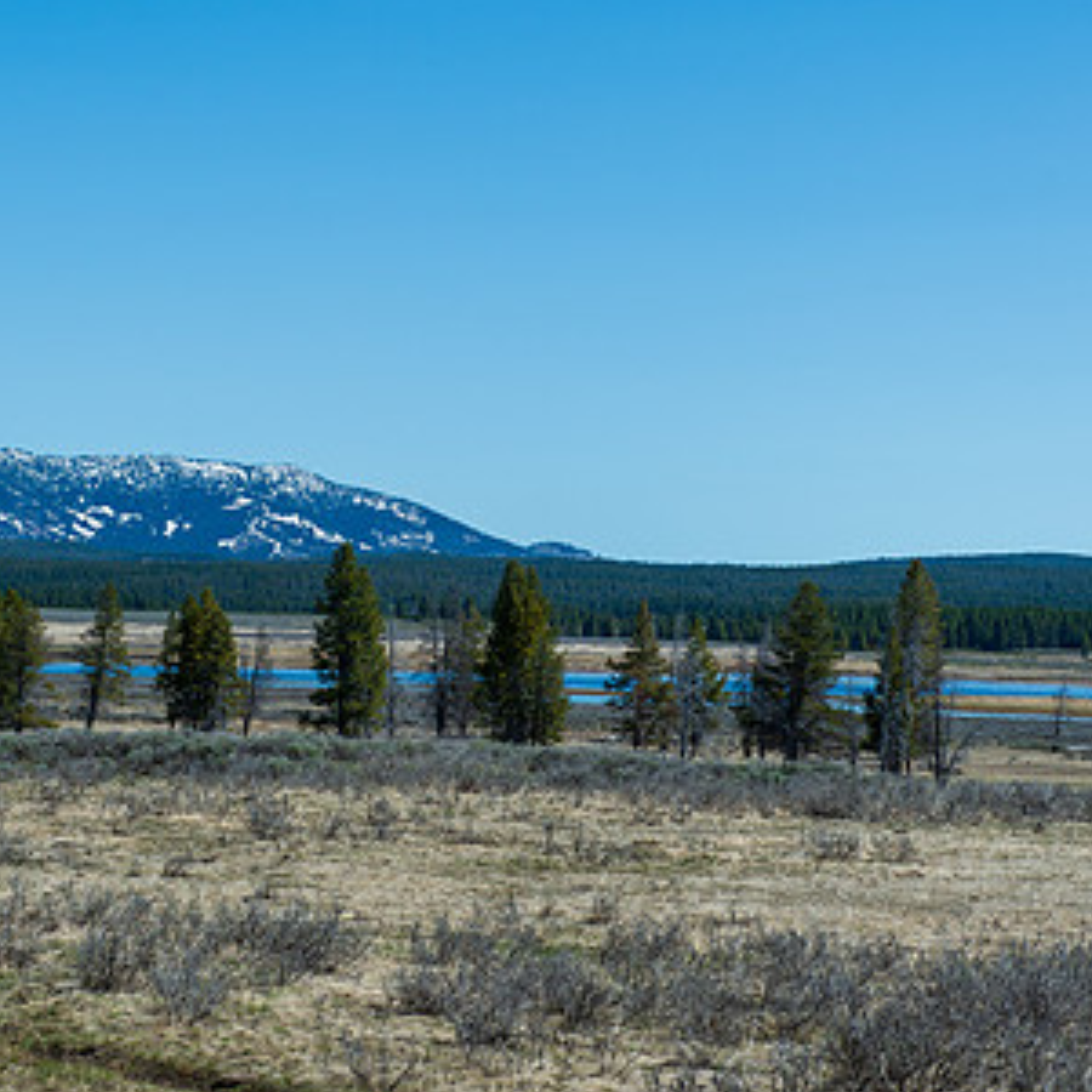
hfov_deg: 15.1
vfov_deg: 15.2
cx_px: 375
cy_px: 477
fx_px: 4104
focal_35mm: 115
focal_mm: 70
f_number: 10
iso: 160
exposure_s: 1/500
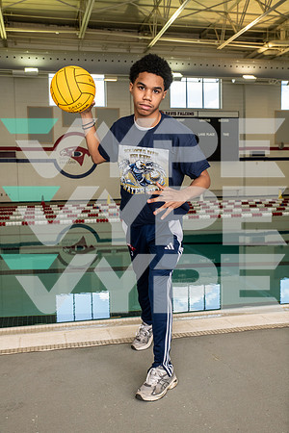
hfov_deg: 33.4
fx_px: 482
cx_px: 144
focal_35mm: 40
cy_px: 216
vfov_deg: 48.5
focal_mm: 40
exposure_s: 1/250
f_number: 7.1
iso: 640
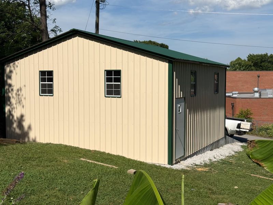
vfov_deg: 30.3
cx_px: 136
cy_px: 102
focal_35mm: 48
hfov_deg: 39.7
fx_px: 379
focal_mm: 6.76
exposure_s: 1/11364
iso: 64
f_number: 1.78
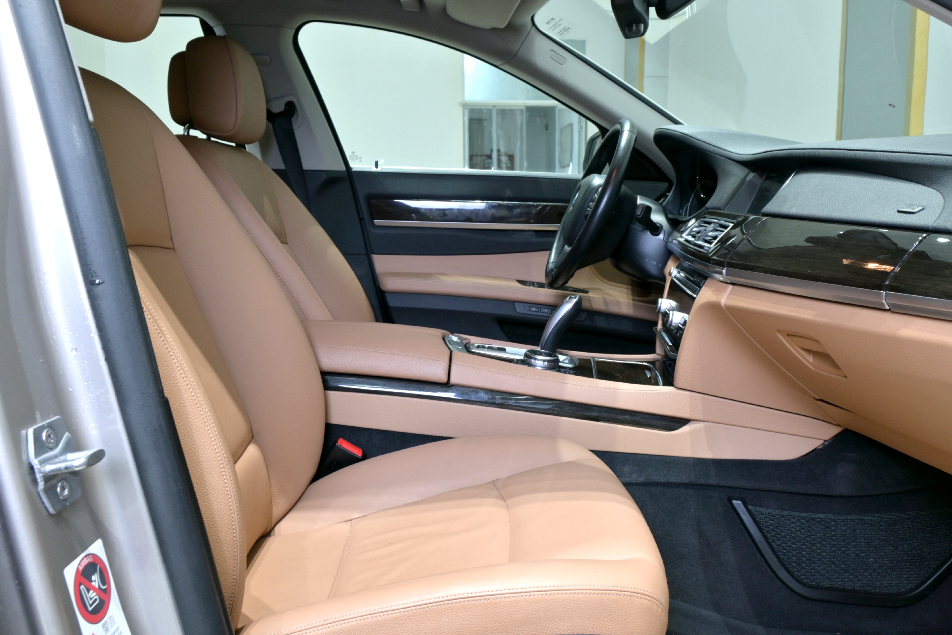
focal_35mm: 33
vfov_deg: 40.2
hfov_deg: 57.5
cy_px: 318
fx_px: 867
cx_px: 480
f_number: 7.1
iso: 125
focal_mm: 20.5
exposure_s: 1/13
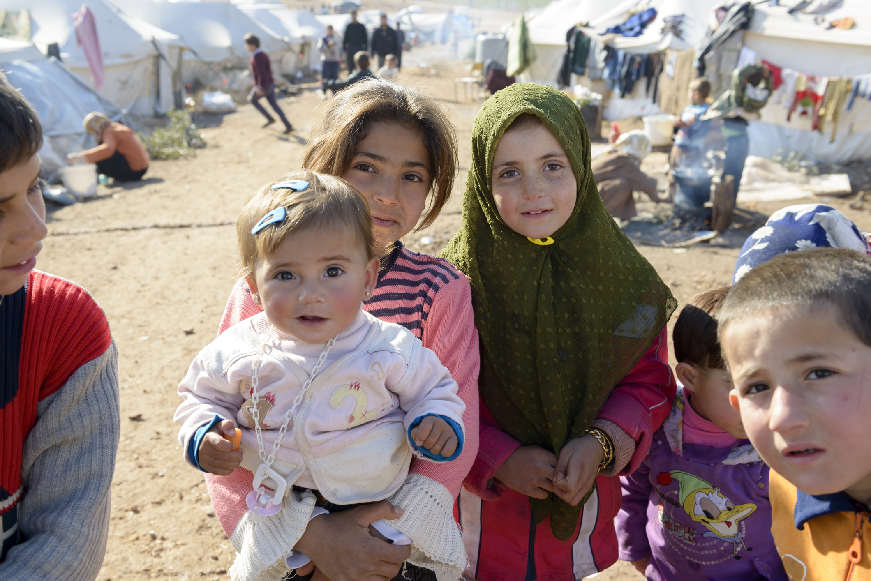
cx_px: 436
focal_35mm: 40
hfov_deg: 48.4
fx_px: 968
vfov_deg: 33.4
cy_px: 290
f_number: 7.1
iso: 200
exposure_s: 1/200
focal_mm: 40
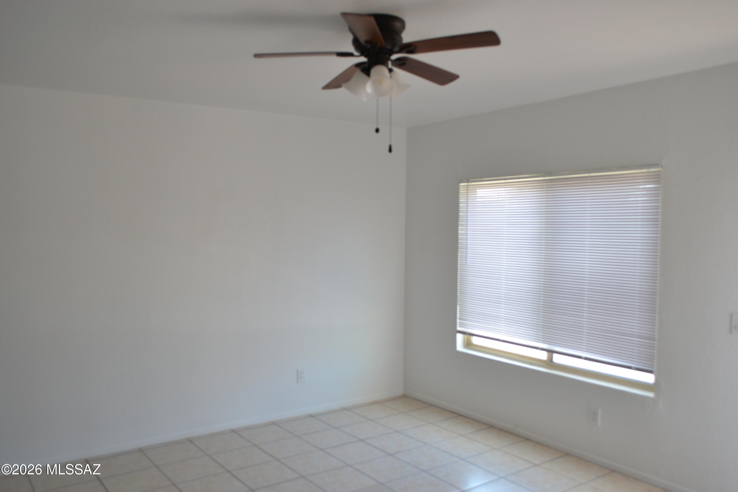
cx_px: 369
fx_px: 553
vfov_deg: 47.9
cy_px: 246
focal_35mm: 27
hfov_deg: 67.4
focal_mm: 18
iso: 400
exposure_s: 1/80
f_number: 4.5
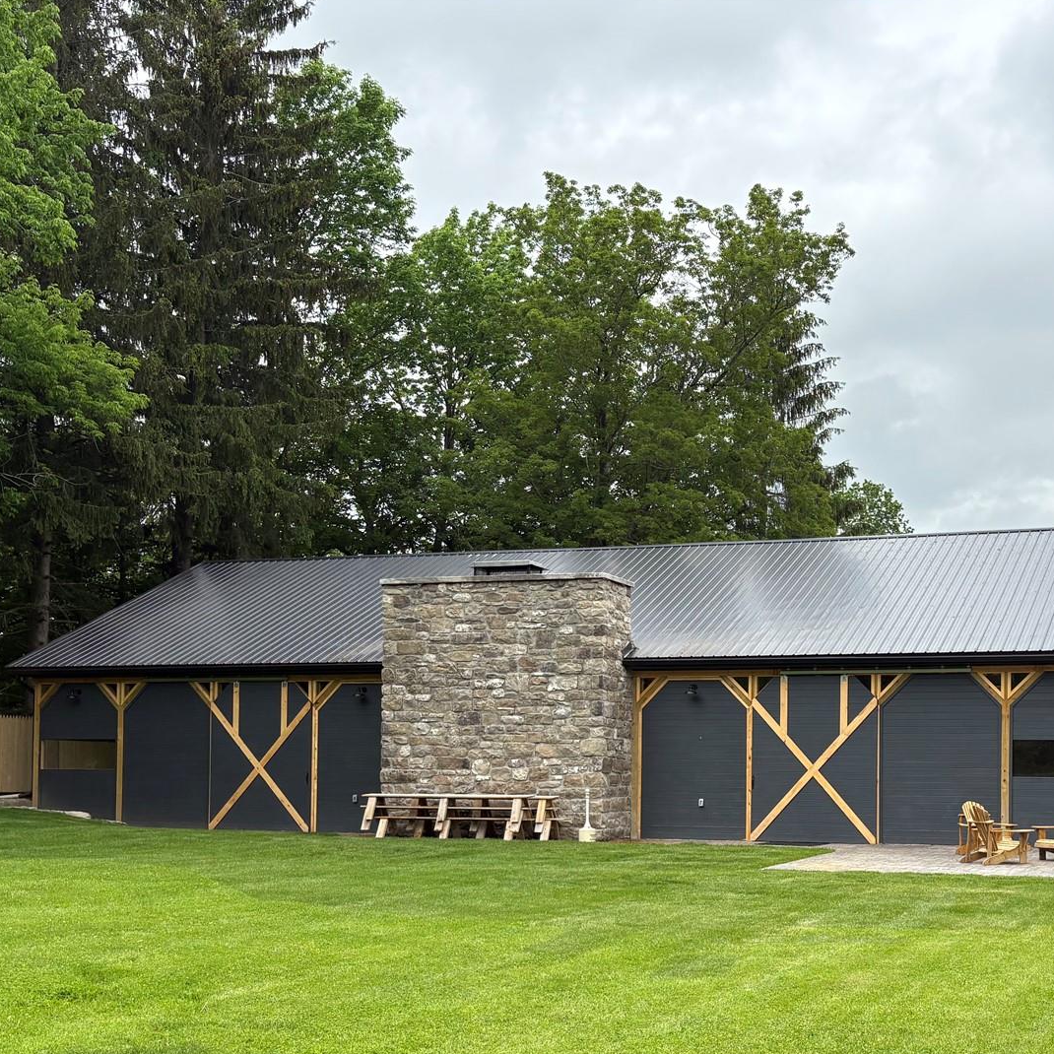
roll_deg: -1.2
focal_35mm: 44
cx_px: 784
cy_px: 750
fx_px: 1516
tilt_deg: +1.5
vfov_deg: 37.7
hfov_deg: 37.4
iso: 50
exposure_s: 1/1081
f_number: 1.6
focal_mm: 5.96
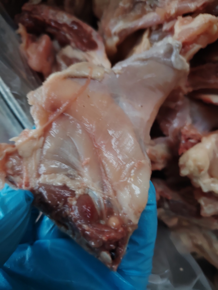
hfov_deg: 56.8
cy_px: 145
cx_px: 109
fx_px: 202
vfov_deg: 71.6
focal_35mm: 24
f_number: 1.75
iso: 2247
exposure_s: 1/25
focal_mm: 5.25
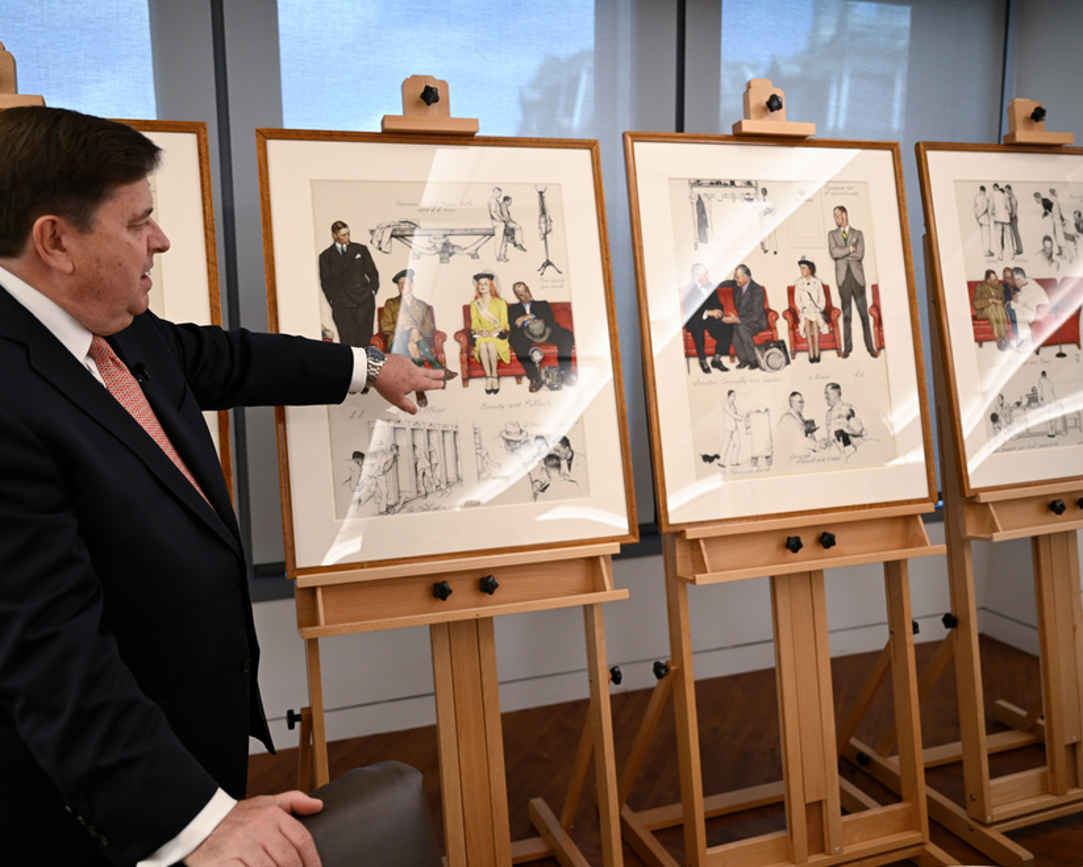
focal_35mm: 28
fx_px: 898
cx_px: 486
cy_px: 429
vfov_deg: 51.6
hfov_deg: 62.0
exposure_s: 1/200
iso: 320
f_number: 2.8
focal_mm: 24
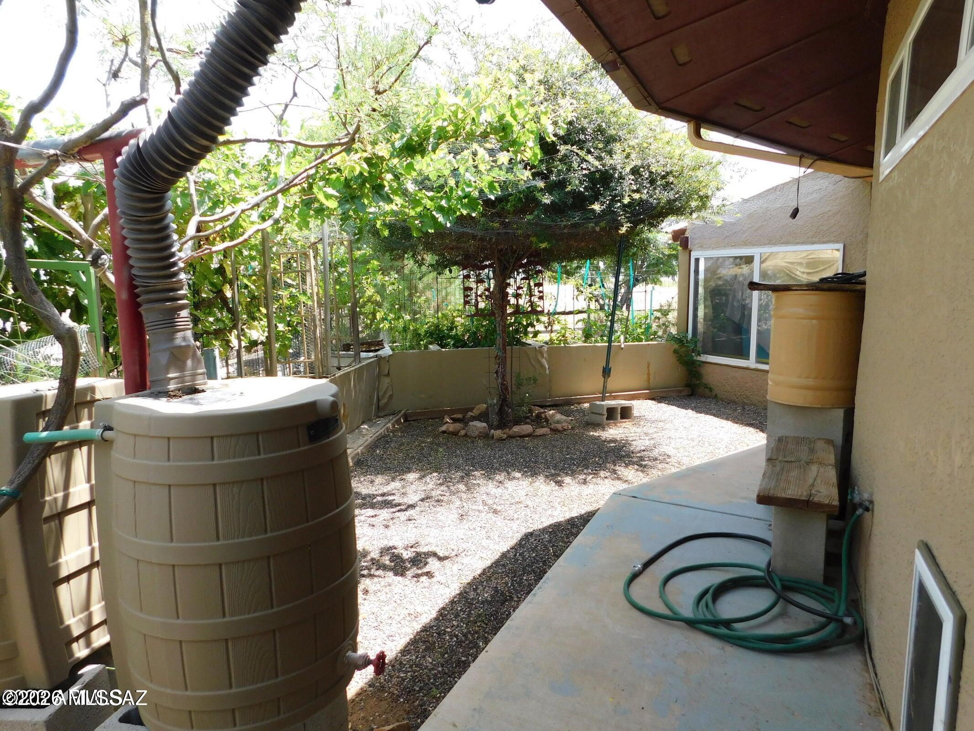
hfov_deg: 73.9
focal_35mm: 23
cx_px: 487
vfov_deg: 58.9
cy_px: 366
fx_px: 647
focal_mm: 4
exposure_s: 1/250
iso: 125
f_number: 3
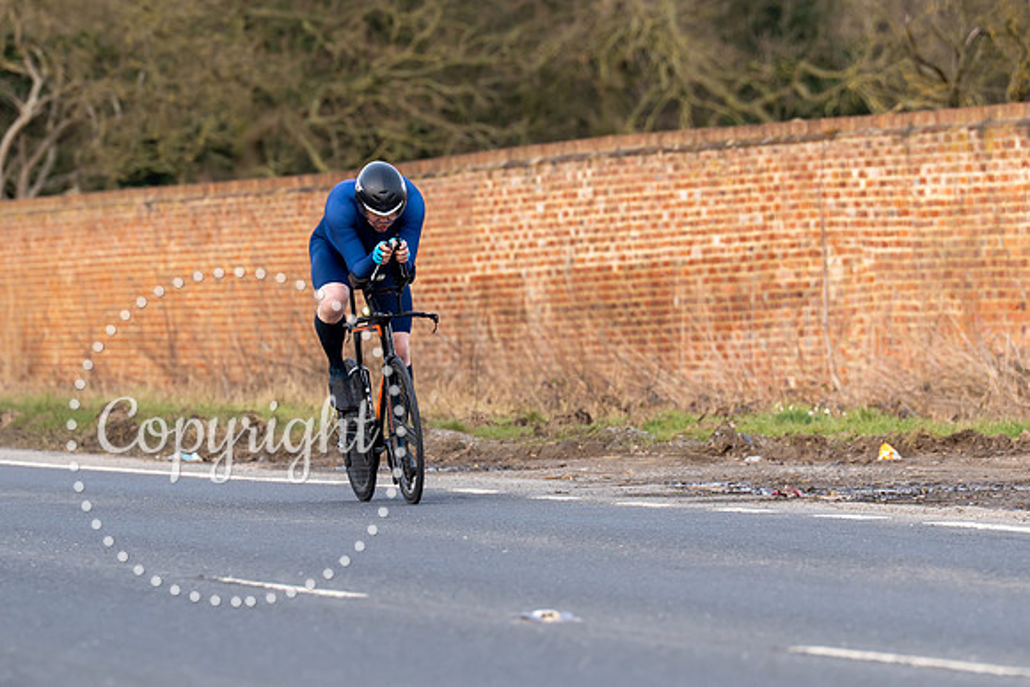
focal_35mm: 340
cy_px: 258
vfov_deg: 4.0
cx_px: 424
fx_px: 9730
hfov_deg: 6.1
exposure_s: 1/800
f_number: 4
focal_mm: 200
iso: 320
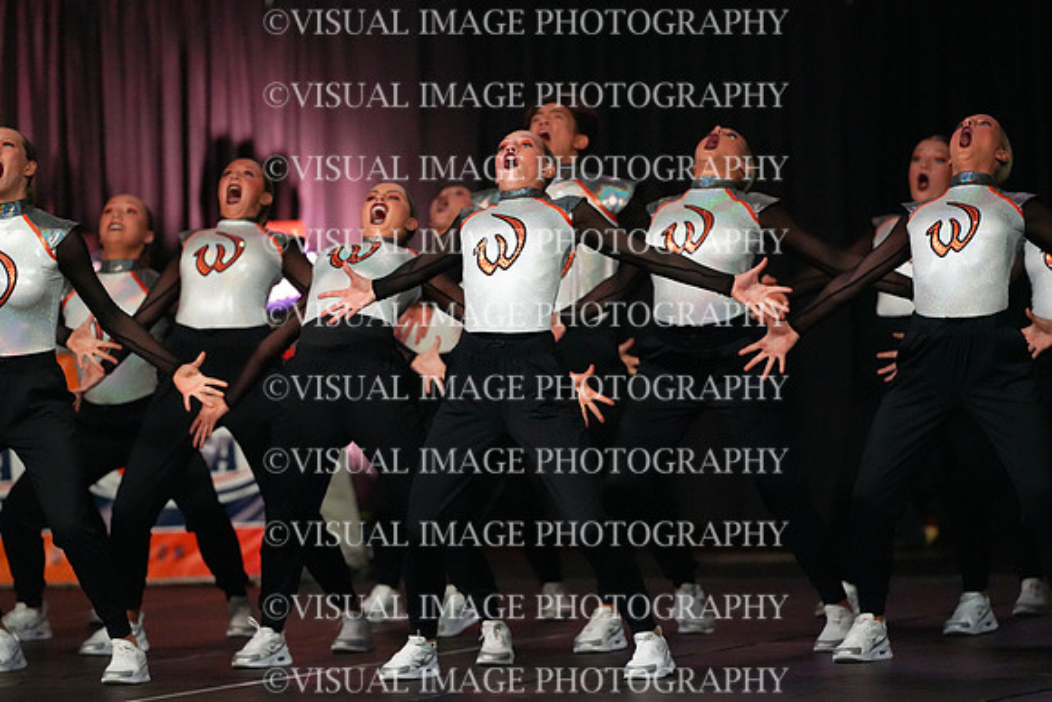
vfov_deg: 4.6
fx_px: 8768
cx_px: 526
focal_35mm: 300
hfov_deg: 6.9
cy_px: 351
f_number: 3.5
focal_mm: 300
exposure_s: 1/1250
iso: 16000
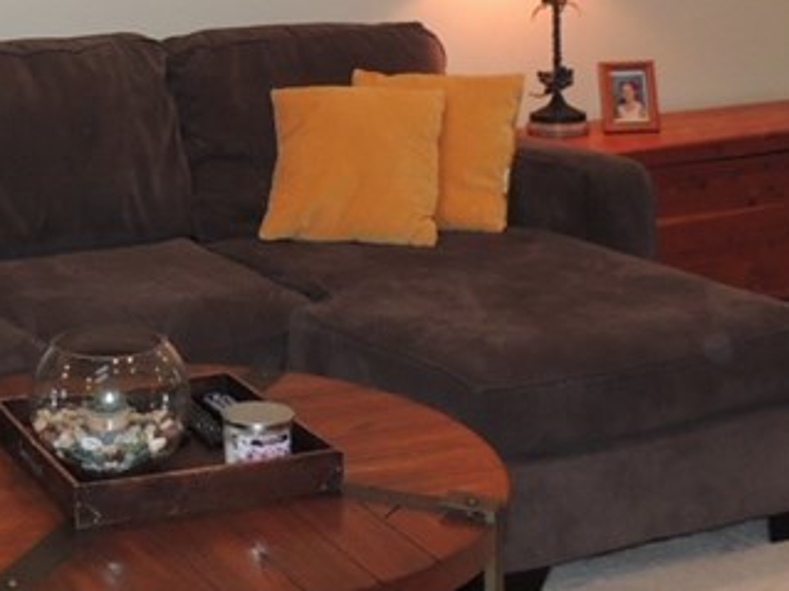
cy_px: 57
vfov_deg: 18.8
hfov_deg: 24.4
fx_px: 1754
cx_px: 32
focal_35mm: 77
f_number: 3
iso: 200
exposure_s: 1/30
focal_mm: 4.3
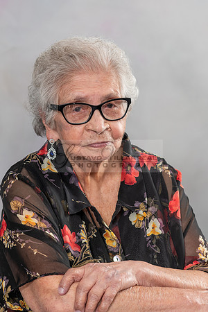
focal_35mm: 99
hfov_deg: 13.8
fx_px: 860
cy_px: 159
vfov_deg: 20.6
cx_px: 130
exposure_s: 1/125
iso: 200
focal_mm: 62
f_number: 5.6
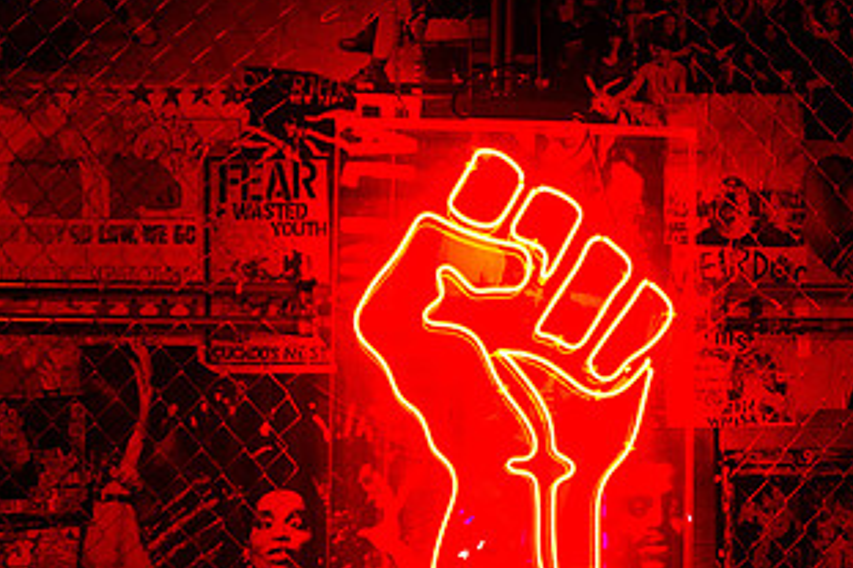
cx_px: 502
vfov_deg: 16.2
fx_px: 1989
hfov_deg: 24.2
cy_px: 424
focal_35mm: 84
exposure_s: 1/250
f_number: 3.5
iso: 4000
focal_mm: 45
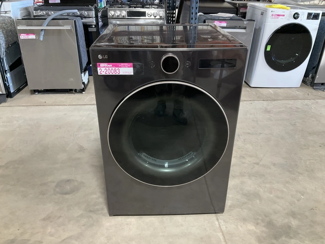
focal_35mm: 29
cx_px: 162
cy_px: 122
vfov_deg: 48.3
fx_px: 272
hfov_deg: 61.6
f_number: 1.8
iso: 200
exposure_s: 1/60
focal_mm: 3
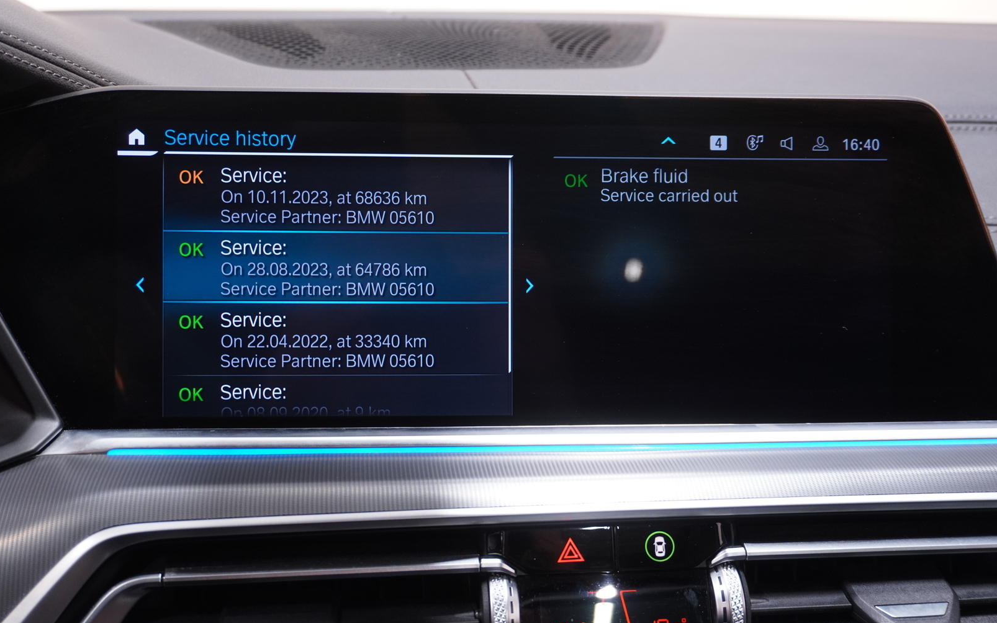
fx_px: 1005
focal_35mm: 37
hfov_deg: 52.7
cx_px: 497
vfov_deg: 34.4
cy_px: 310
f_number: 4.5
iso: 1000
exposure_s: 1/15
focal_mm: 24
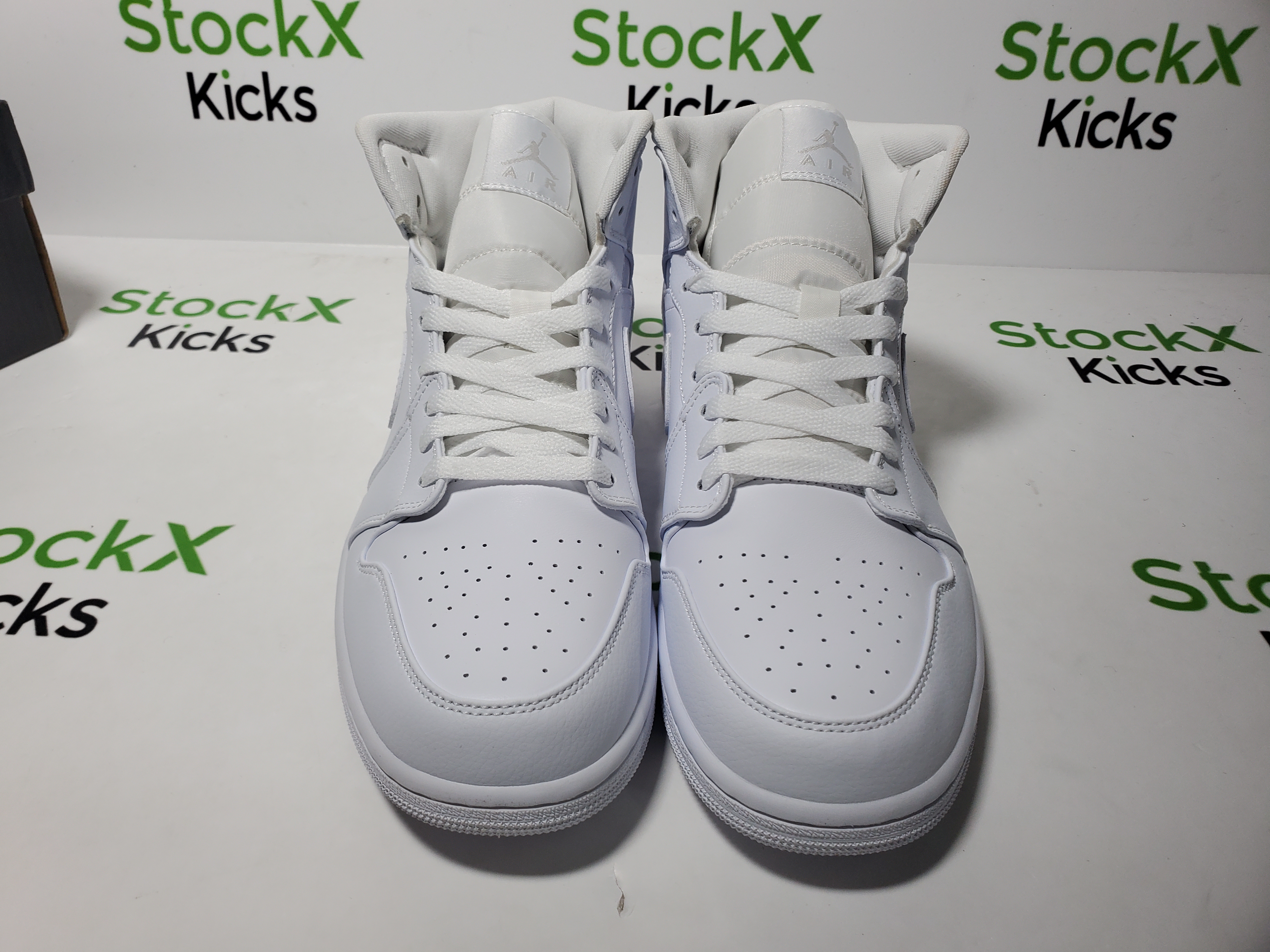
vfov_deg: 53.1
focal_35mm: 26
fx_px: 954
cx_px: 635
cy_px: 476
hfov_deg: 67.3
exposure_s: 1/268
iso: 50
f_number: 2.4
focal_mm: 4.3
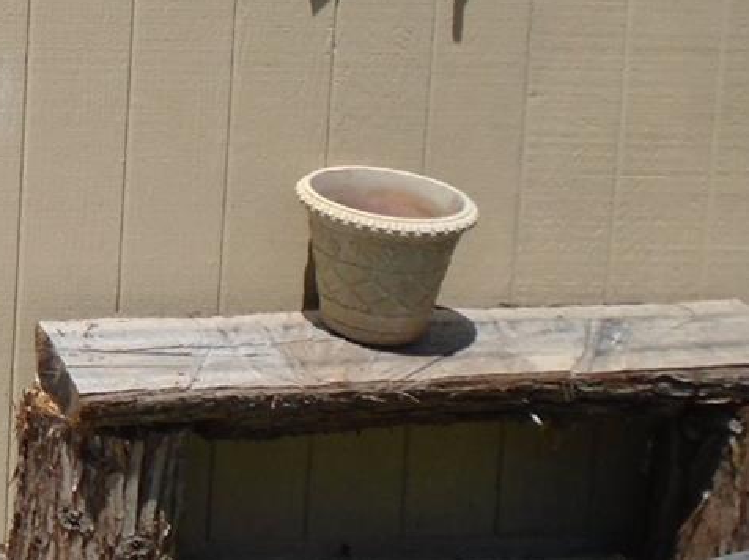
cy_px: -82
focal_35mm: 82
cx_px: -252
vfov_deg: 17.3
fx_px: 1772
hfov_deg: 21.4
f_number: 3.2
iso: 100
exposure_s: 1/1000
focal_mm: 4.6
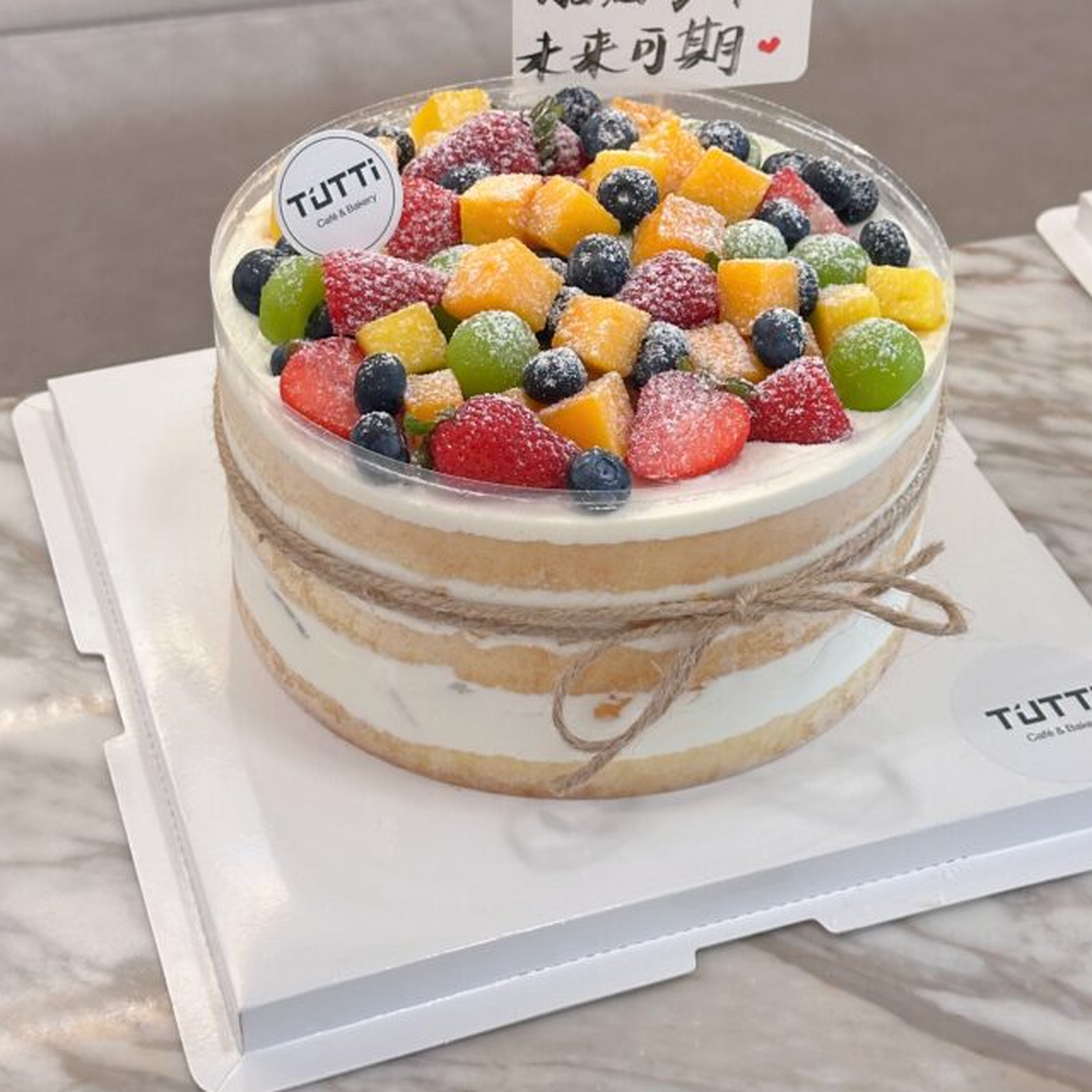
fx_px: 2427
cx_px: 591
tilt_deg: -35.8
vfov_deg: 25.2
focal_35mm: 68
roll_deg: -2.6
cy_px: 338
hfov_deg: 25.3
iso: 250
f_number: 1.78
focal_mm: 6.86
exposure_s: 1/50
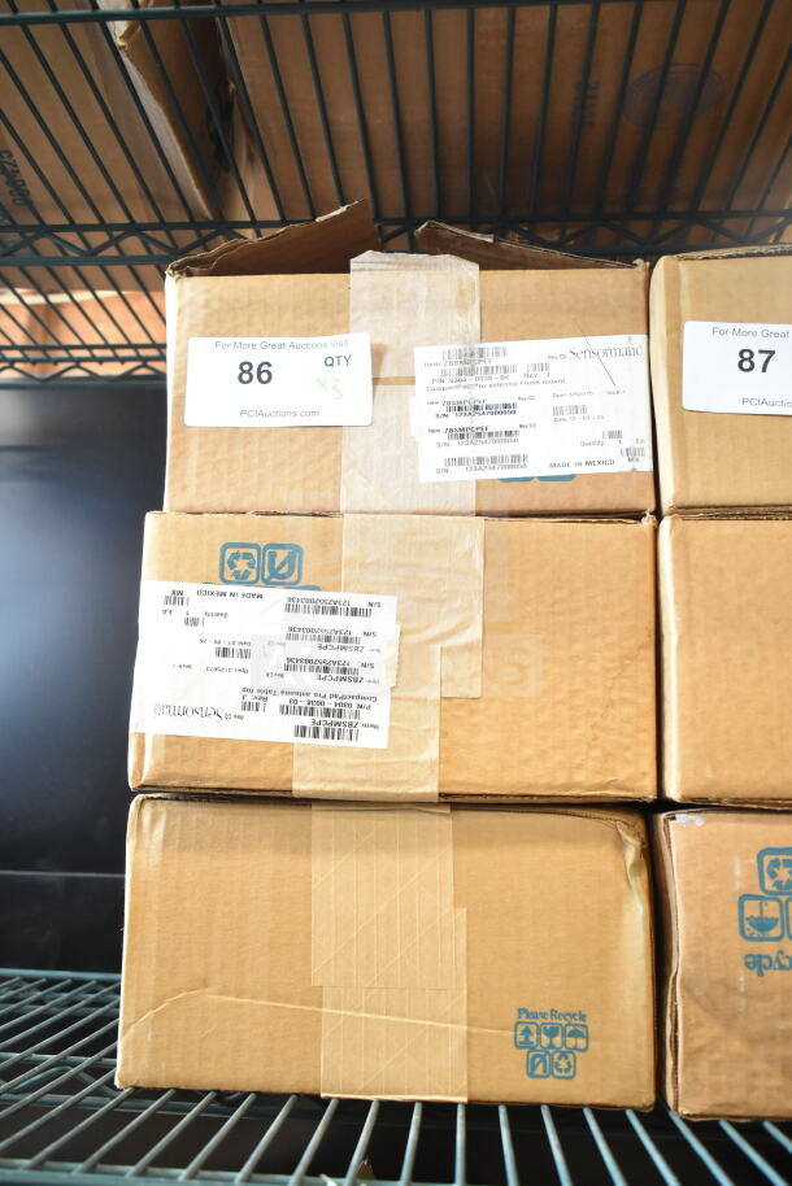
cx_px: 396
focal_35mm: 33
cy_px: 593
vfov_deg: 57.2
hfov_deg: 40.0
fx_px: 1088
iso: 1600
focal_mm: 22
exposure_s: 1/60
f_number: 4
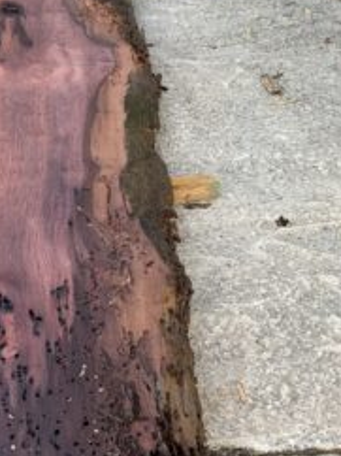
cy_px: 238
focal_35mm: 64
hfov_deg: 22.0
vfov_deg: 30.3
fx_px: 842
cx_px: -4
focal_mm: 3
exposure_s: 1/122
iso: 32
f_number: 1.8
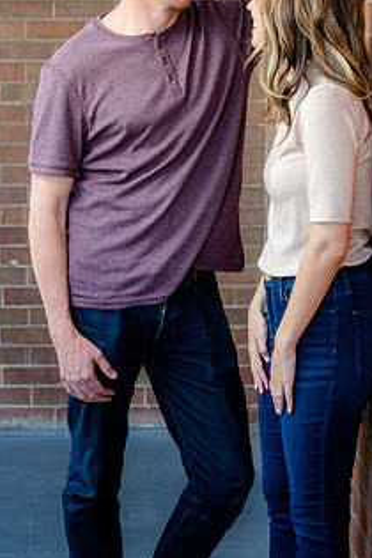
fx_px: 1596
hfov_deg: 13.3
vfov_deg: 19.7
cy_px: 170
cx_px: 221
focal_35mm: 103
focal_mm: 72
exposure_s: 1/100
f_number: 4
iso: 160
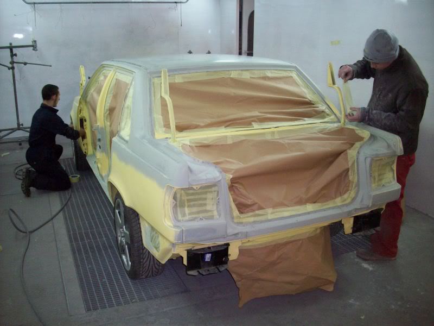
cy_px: 163
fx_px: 464
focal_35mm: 37
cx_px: 217
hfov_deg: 50.1
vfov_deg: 38.7
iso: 160
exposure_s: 1/45
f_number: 2.8
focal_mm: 6.2
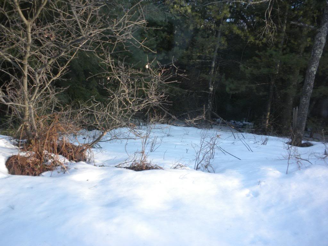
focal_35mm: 37
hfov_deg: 50.1
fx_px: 351
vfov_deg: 38.7
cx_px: 164
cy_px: 123
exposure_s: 1/394
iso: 183
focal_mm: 6.6
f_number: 3.5
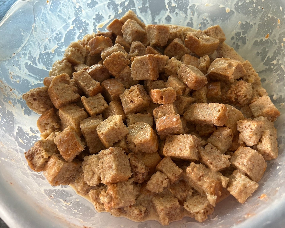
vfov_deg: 51.5
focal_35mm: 28
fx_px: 236
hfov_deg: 62.2
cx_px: 150
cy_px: 114
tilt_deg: -62.2
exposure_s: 1/60
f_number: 1.5
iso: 320
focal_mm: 5.7
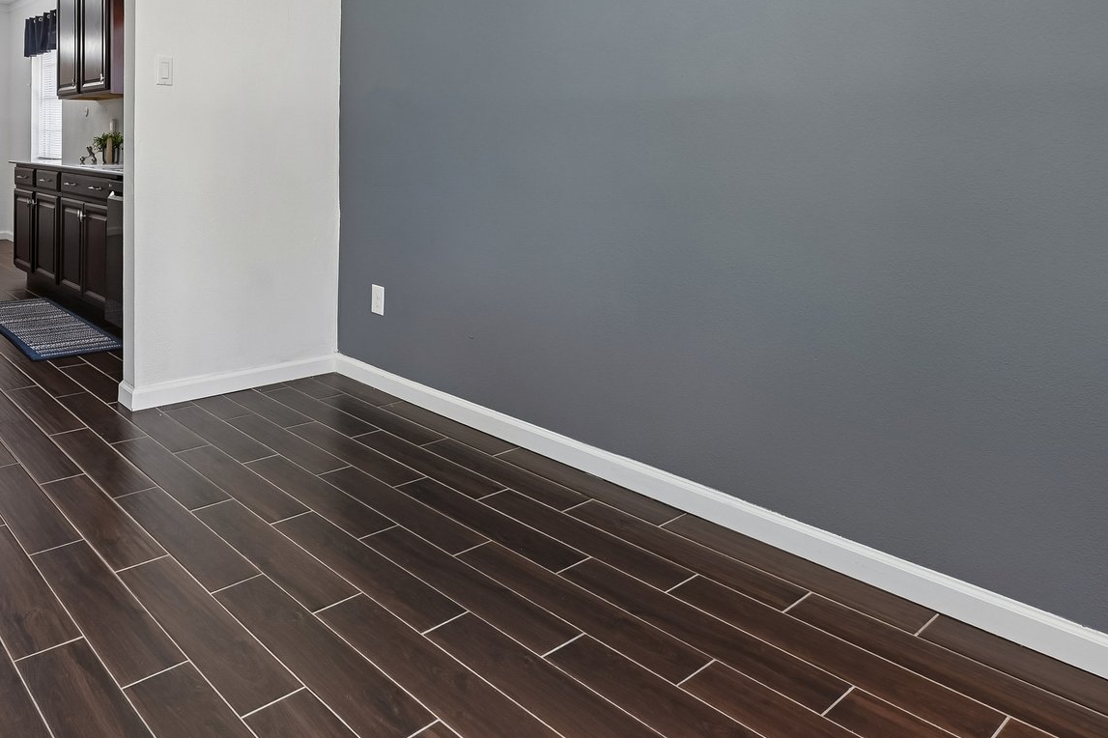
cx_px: 310
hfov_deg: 68.0
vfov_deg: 48.9
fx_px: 769
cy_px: 171
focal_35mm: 25
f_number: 8
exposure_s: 1/25
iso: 400
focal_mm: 14
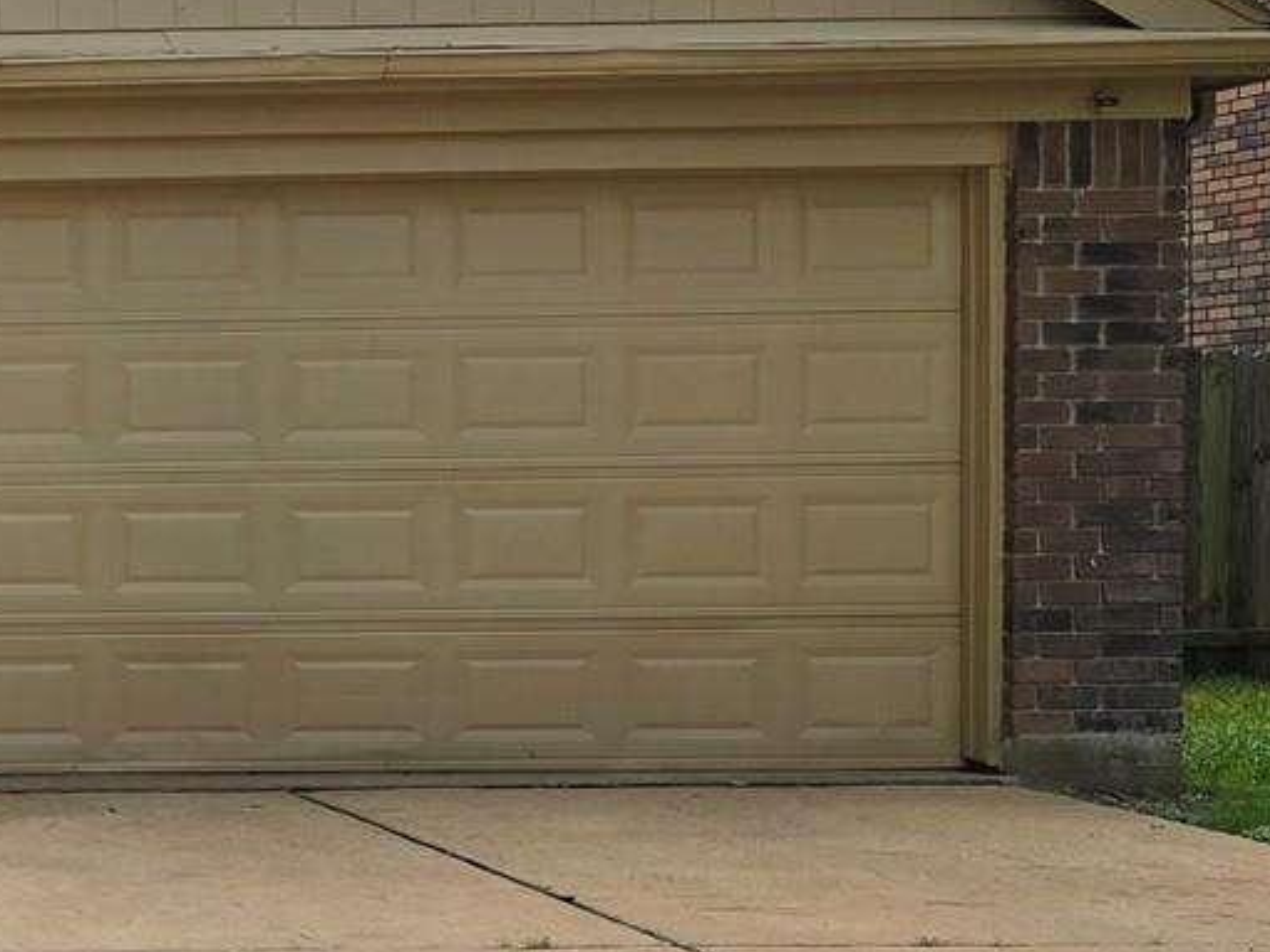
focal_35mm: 92
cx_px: -771
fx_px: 3375
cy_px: 563
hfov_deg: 18.3
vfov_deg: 16.1
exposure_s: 1/569
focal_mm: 6.3
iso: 12
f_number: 1.7
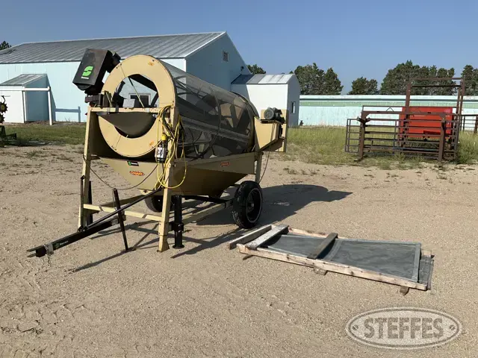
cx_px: 239
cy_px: 179
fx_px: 400
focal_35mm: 29
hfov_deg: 61.7
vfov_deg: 48.2
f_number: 1.8
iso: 25
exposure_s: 1/2801
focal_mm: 3
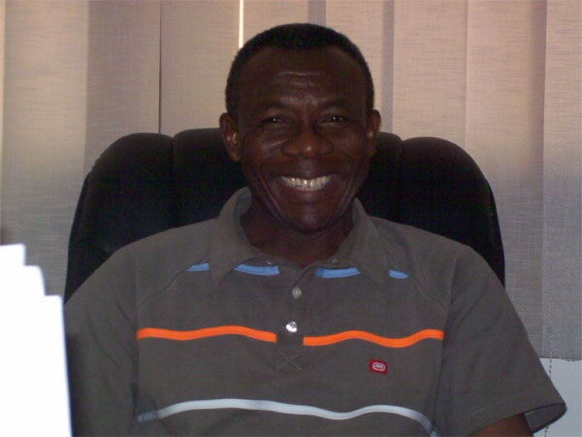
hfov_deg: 18.2
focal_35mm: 108
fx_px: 1816
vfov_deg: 13.7
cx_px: 291
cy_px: 218
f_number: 4.8
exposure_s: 1/128
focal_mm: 18
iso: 160
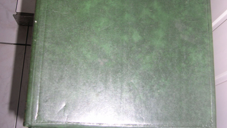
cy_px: 18
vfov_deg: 21.1
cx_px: 115
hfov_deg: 37.2
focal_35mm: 56
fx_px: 337
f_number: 2.8
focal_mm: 8
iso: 100
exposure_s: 1/60
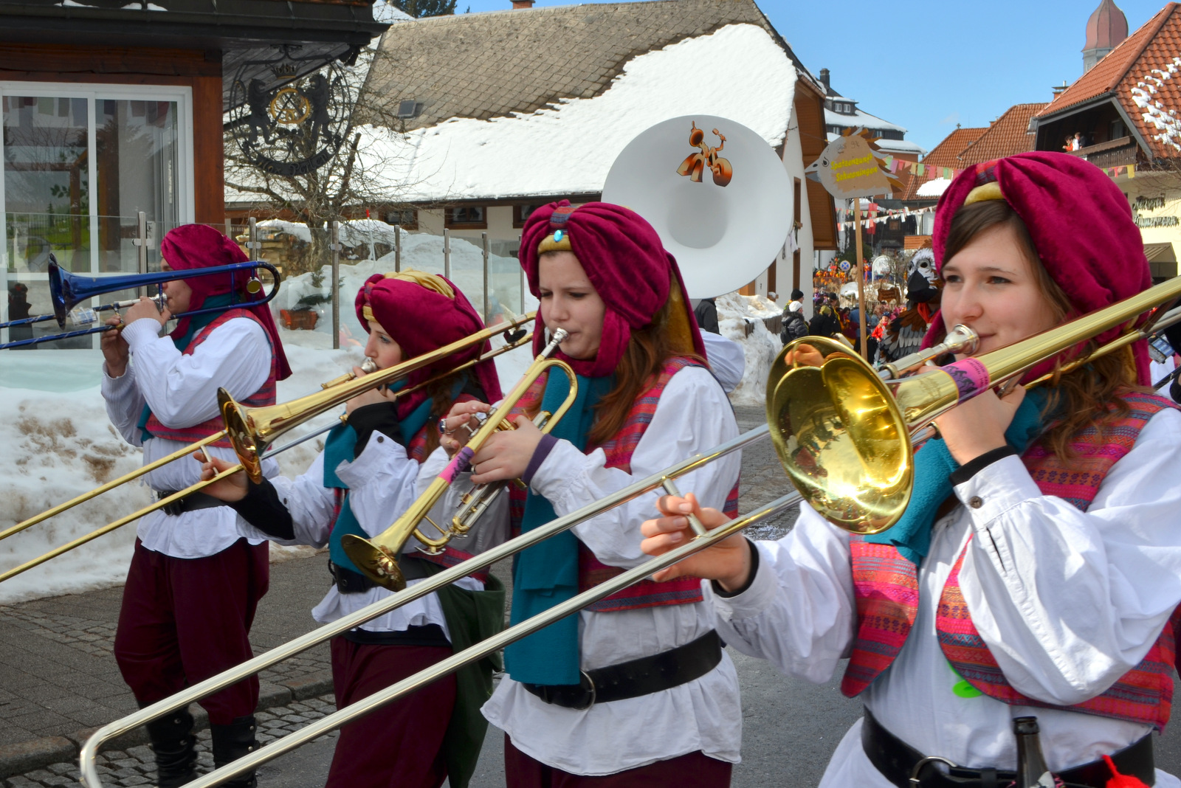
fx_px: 1280
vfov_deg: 34.2
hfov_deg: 49.5
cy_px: 394
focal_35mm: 39
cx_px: 590
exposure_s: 1/200
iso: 100
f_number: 11
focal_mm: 26
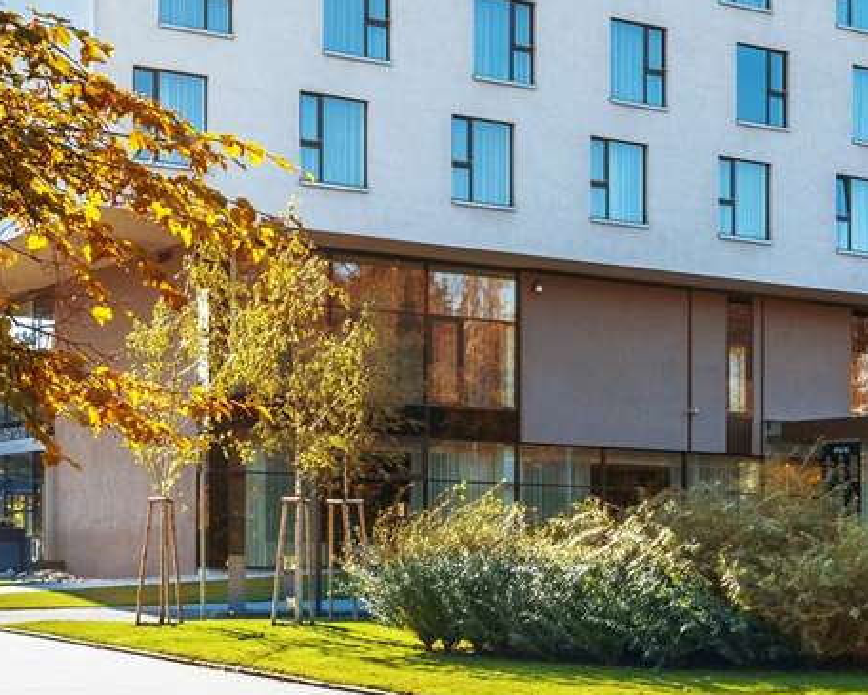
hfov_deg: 26.6
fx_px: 1824
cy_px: 96
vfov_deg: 21.2
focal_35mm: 71
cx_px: 568
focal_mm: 23
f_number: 14
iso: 200
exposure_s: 1/200
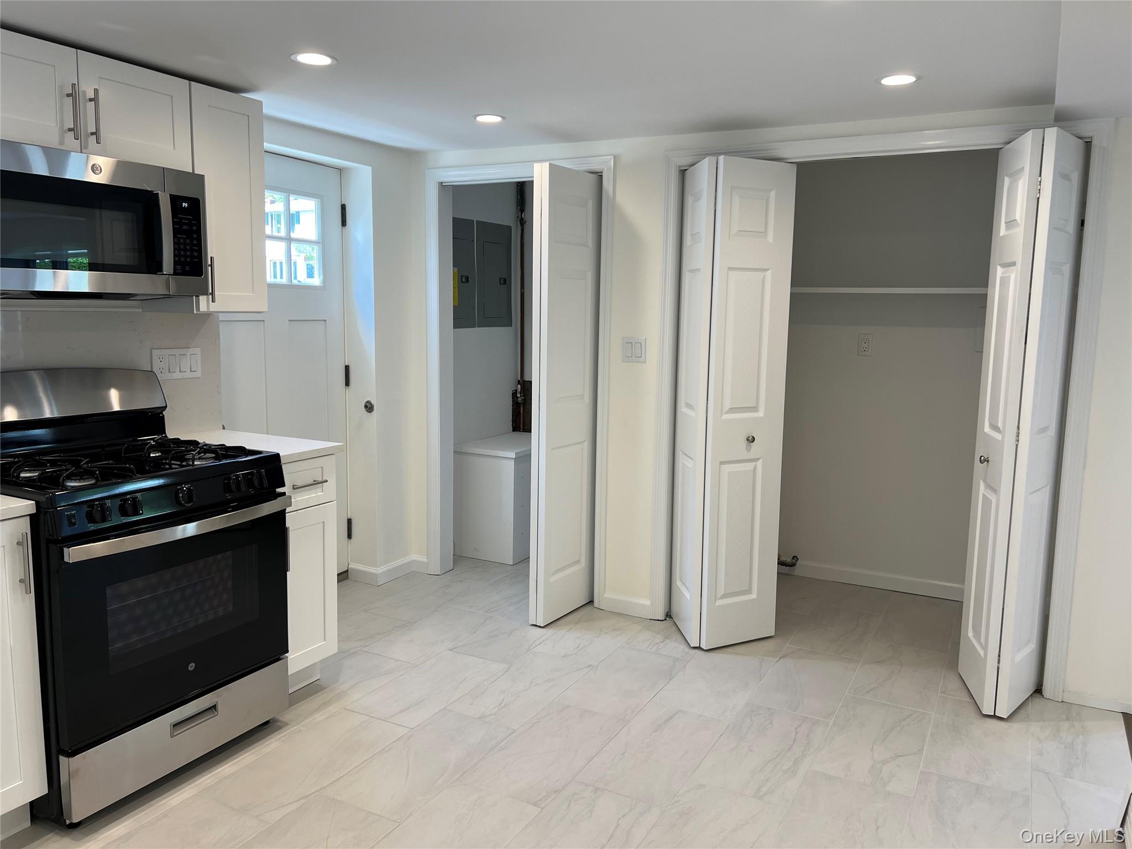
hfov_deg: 67.3
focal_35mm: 26
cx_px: 566
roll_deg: -1.0
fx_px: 850
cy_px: 424
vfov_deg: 53.1
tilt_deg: -6.9
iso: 50
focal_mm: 5.7
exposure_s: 1/120
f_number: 1.5
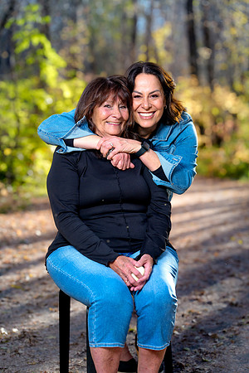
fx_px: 996
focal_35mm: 96
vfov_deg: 21.2
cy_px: 186
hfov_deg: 14.3
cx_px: 124
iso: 640
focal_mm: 96
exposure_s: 1/160
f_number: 3.2
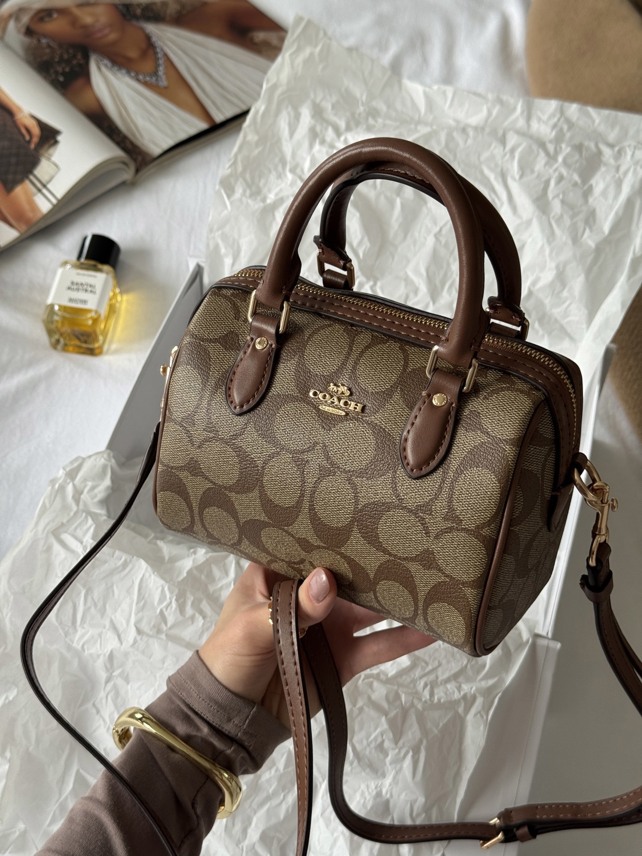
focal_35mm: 48
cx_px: 321
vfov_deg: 39.7
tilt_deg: -53.0
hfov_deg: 30.3
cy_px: 428
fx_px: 1187
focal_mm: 6.76
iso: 80
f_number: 1.78
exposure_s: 1/121
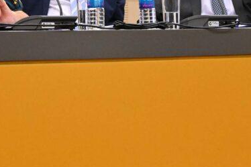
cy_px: -35
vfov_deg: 8.5
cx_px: 26
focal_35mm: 159
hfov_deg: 12.8
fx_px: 1108
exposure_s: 1/100
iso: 4000
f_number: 5.6
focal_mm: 39
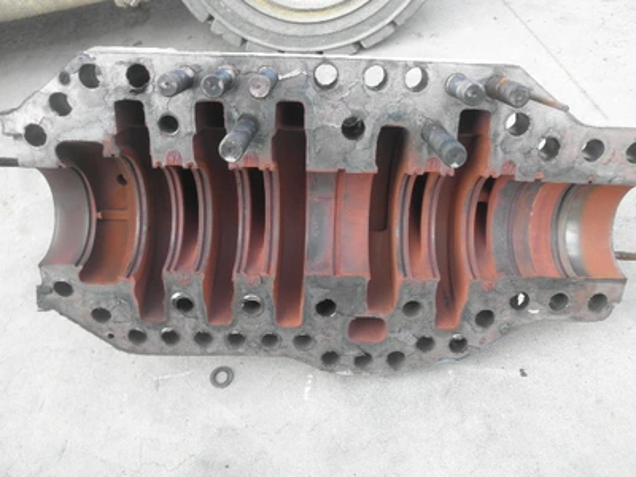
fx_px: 514
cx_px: 318
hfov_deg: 63.4
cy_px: 238
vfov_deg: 49.7
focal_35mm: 28
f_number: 3
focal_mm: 5
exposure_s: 1/60
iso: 64
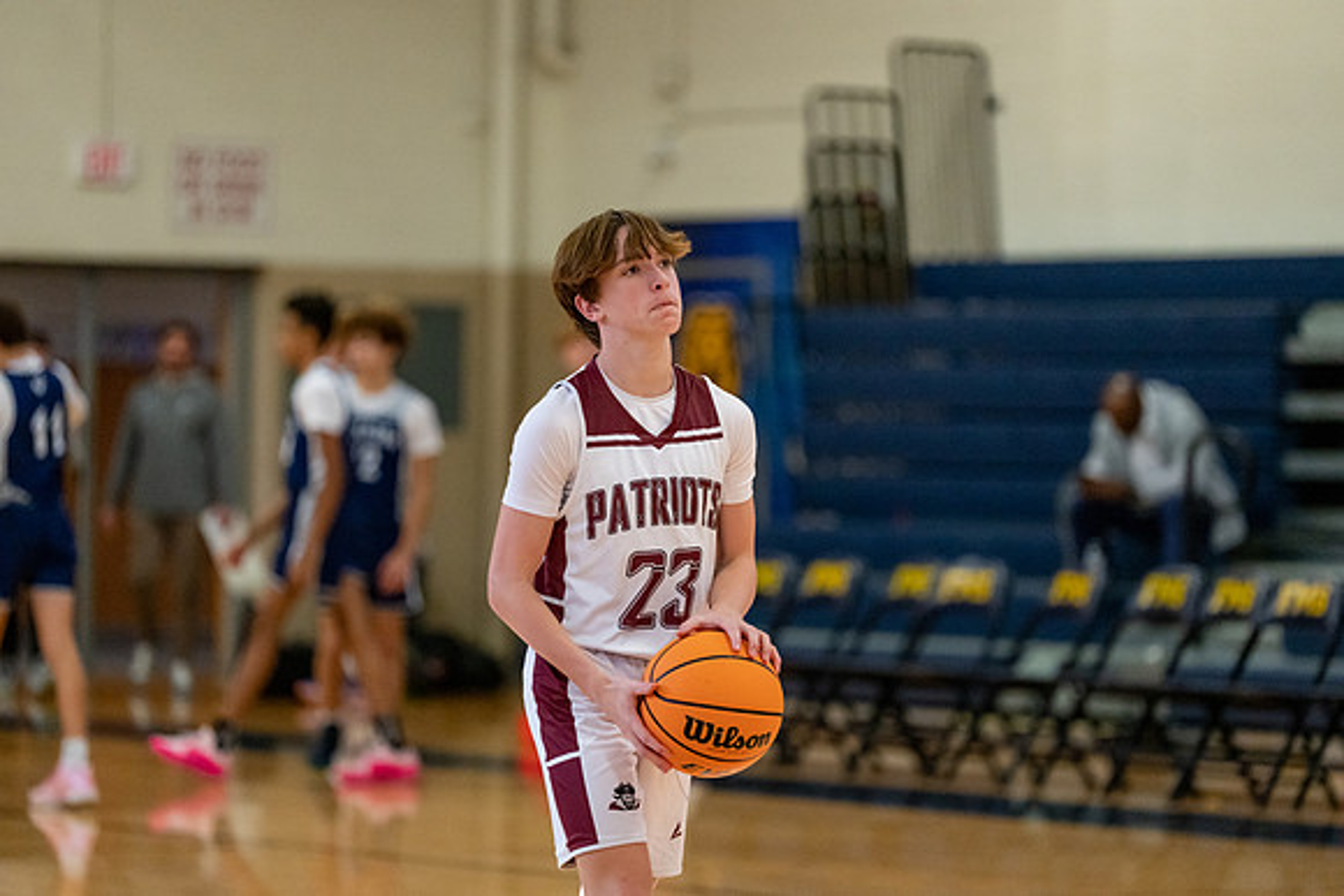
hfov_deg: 11.2
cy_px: 448
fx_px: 6858
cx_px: 672
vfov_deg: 7.5
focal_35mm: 184
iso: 5000
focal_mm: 170
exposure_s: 1/1000
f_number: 2.8
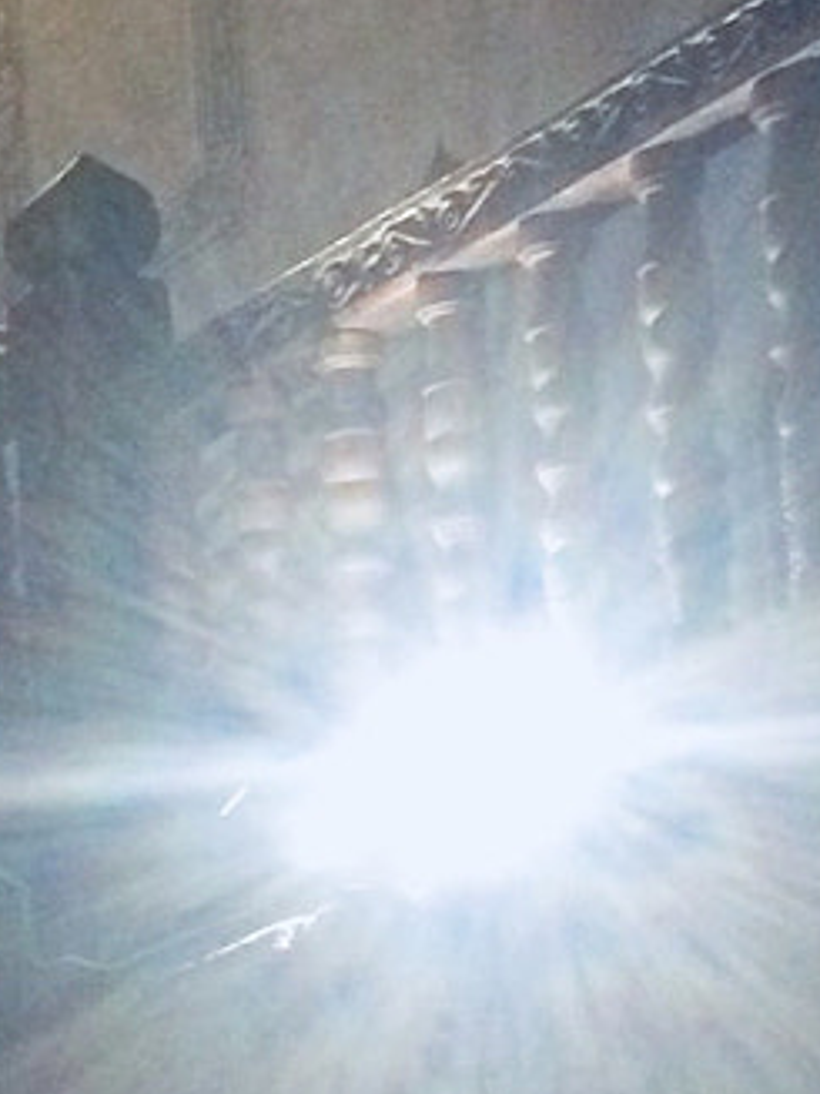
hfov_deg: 9.9
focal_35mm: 142
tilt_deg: +12.8
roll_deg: +0.3
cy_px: 980
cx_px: -666
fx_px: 4488
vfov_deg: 13.8
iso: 320
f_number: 2.2
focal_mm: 4.15
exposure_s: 1/30
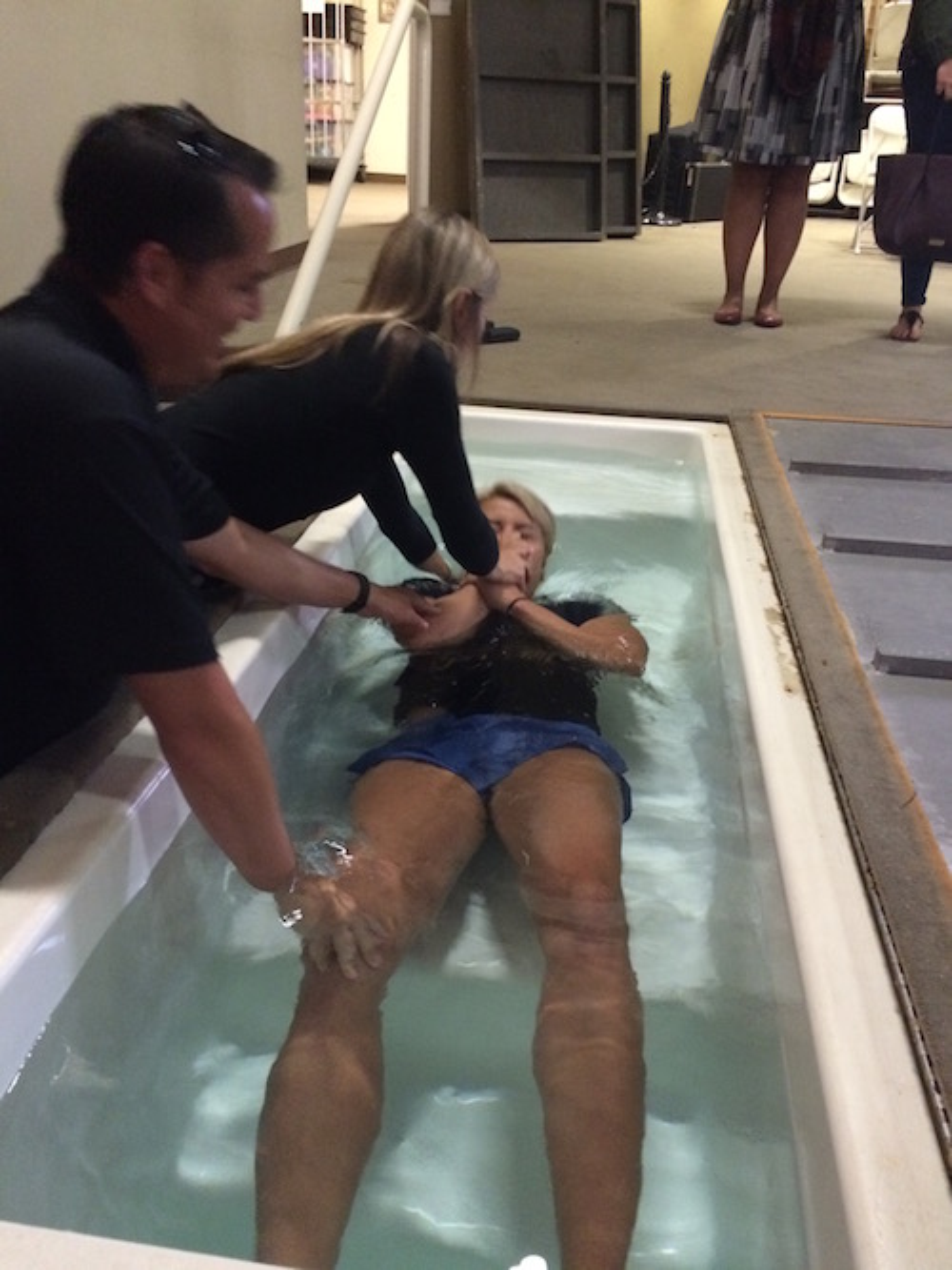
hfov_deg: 48.2
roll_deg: -2.8
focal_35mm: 29
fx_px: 1064
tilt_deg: -24.7
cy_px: 635
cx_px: 476
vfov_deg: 61.7
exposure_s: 1/15
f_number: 2.2
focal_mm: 4.15
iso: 400
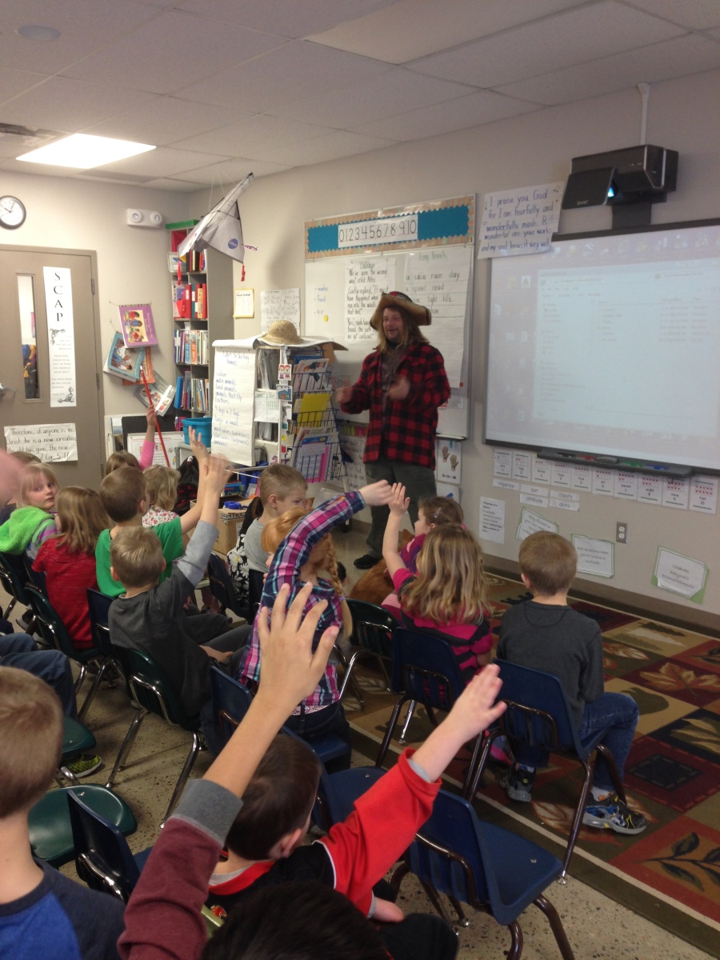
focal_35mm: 33
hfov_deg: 42.9
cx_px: 360
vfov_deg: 55.4
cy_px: 480
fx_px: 915
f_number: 2.4
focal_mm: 4.12
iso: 64
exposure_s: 1/20
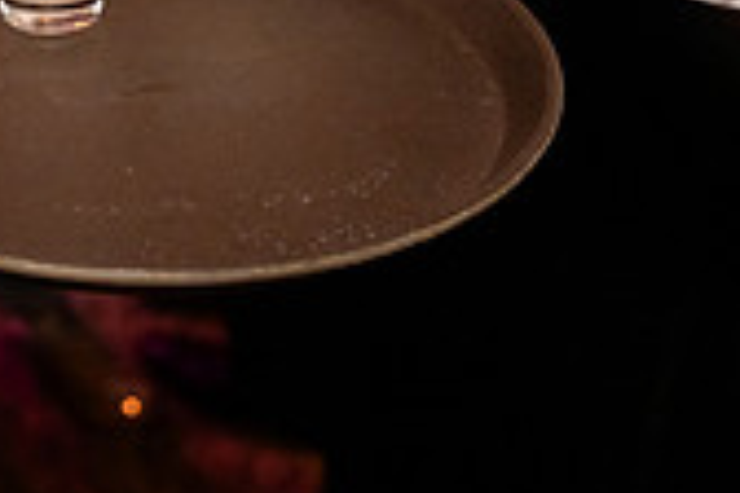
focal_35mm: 84
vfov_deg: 15.9
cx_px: 13
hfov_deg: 23.3
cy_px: -2
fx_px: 1727
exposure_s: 1/100
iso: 3200
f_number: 2.8
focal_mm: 24
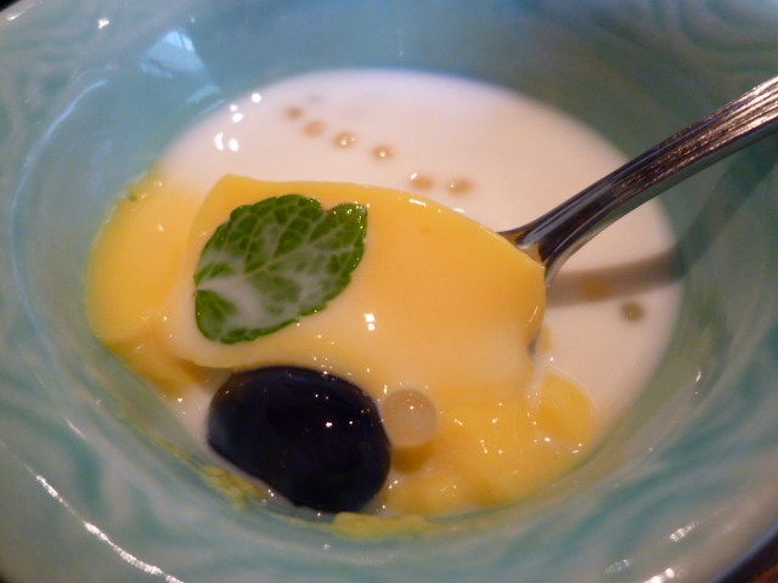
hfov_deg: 69.4
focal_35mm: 25
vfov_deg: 54.9
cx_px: 389
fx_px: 562
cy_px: 292
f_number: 2.8
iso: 250
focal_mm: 4.4
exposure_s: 1/30
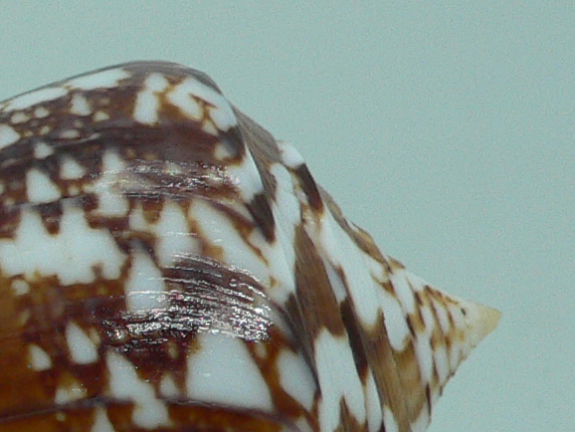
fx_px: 2027
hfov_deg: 15.4
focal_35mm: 122
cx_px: -161
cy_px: 465
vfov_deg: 12.0
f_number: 2.8
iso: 100
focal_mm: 4.6
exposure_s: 1/60
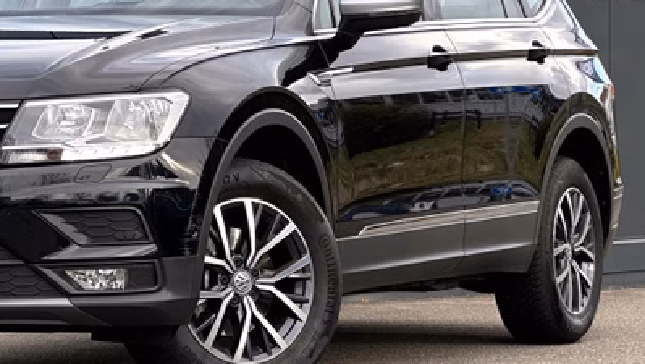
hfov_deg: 12.7
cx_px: 86
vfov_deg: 7.2
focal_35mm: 168
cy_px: 180
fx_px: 2875
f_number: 2.8
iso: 40
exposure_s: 1/99
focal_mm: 9
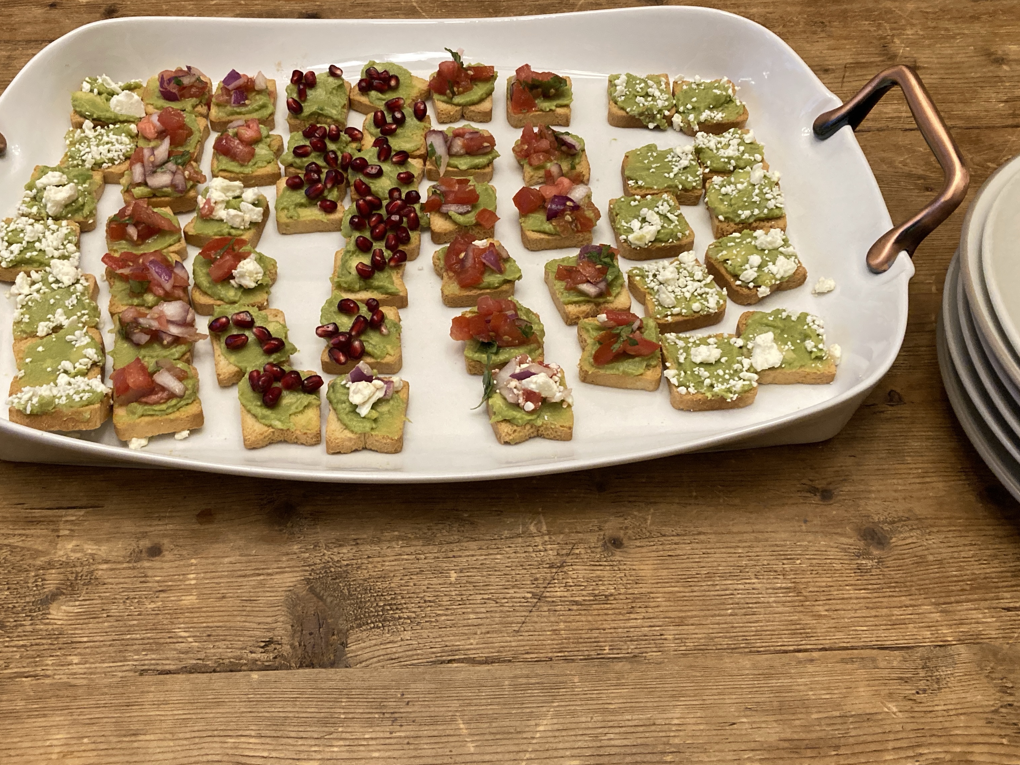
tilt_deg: -45.4
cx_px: 446
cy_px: 311
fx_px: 1090
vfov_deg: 38.5
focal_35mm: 37
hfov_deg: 50.0
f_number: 1.8
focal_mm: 3.99
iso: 200
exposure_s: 1/60
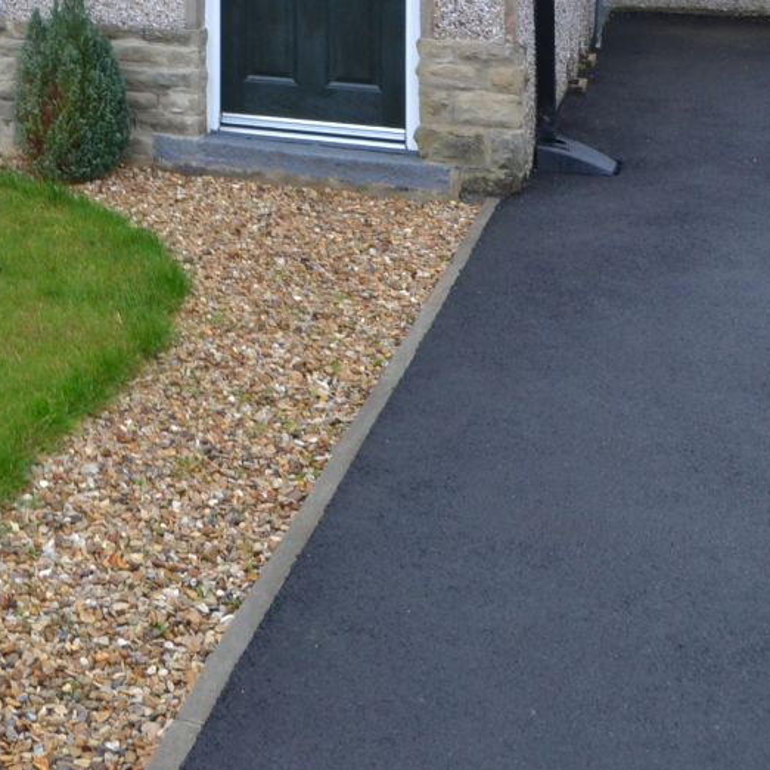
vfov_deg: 25.1
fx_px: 1510
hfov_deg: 25.6
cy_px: -209
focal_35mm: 60
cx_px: -156
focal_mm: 12
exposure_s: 1/80
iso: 400
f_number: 4.5
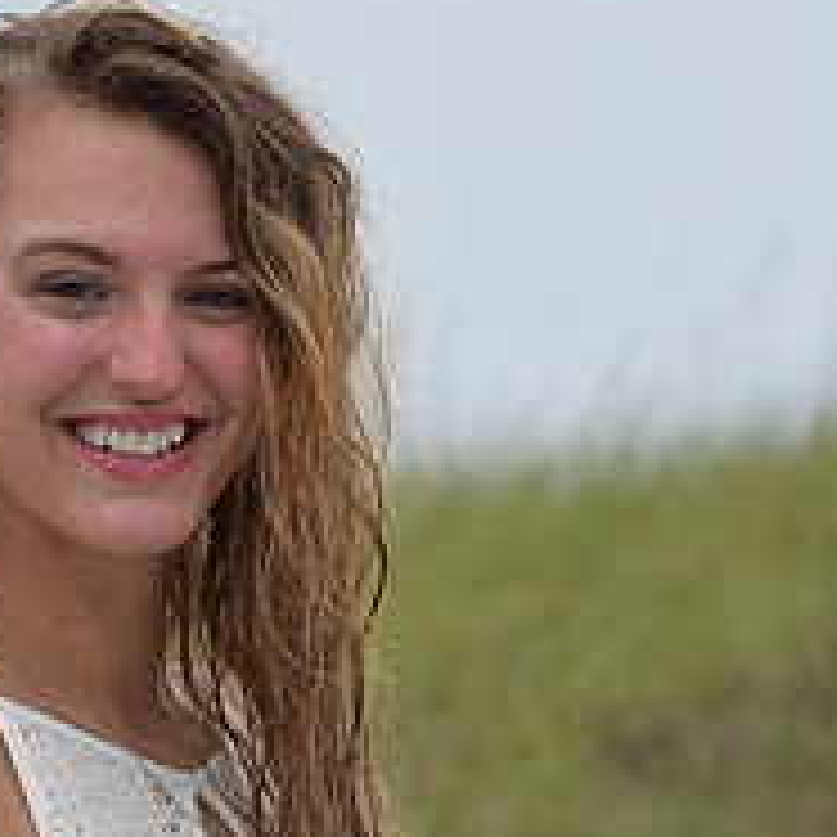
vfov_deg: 3.5
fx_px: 13605
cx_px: 371
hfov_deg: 3.5
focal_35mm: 497
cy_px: 986
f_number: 8
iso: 200
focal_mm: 125
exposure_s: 1/250
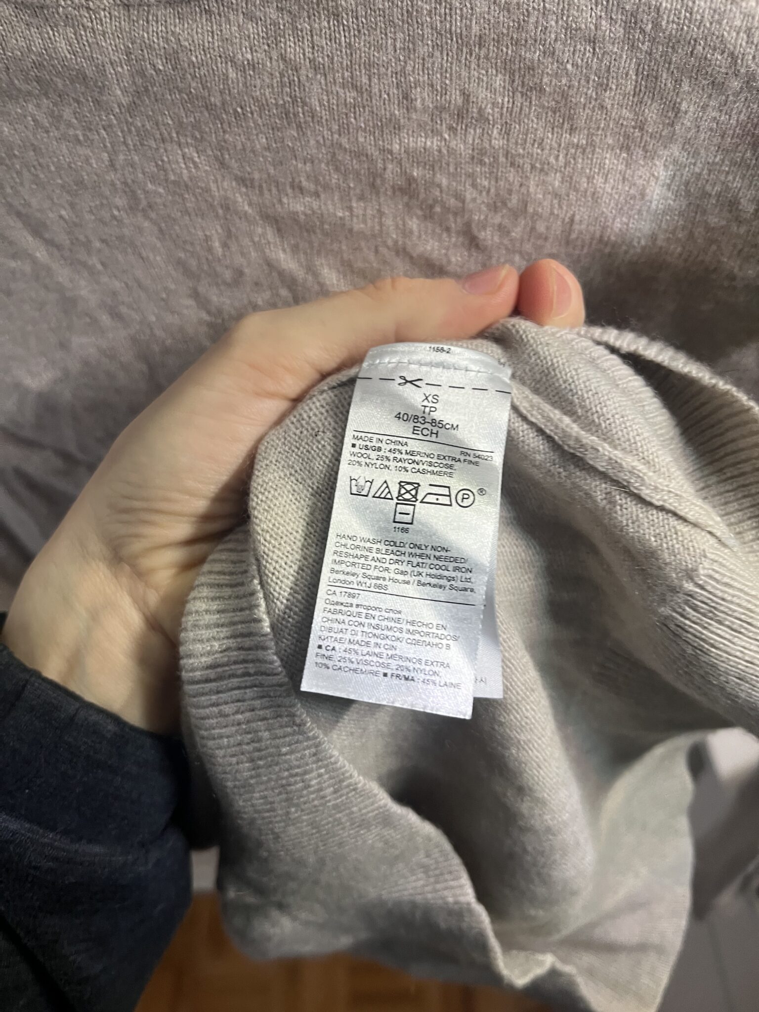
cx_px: 380
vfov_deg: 67.3
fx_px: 760
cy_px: 506
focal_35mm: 26
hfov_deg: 53.1
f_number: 1.6
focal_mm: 5.1
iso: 160
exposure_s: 1/60
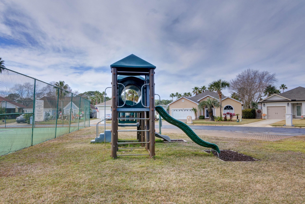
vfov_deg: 53.1
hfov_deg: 73.7
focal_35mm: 24
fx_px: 203
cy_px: 102
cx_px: 152
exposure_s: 1/60
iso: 100
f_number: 22
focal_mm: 16
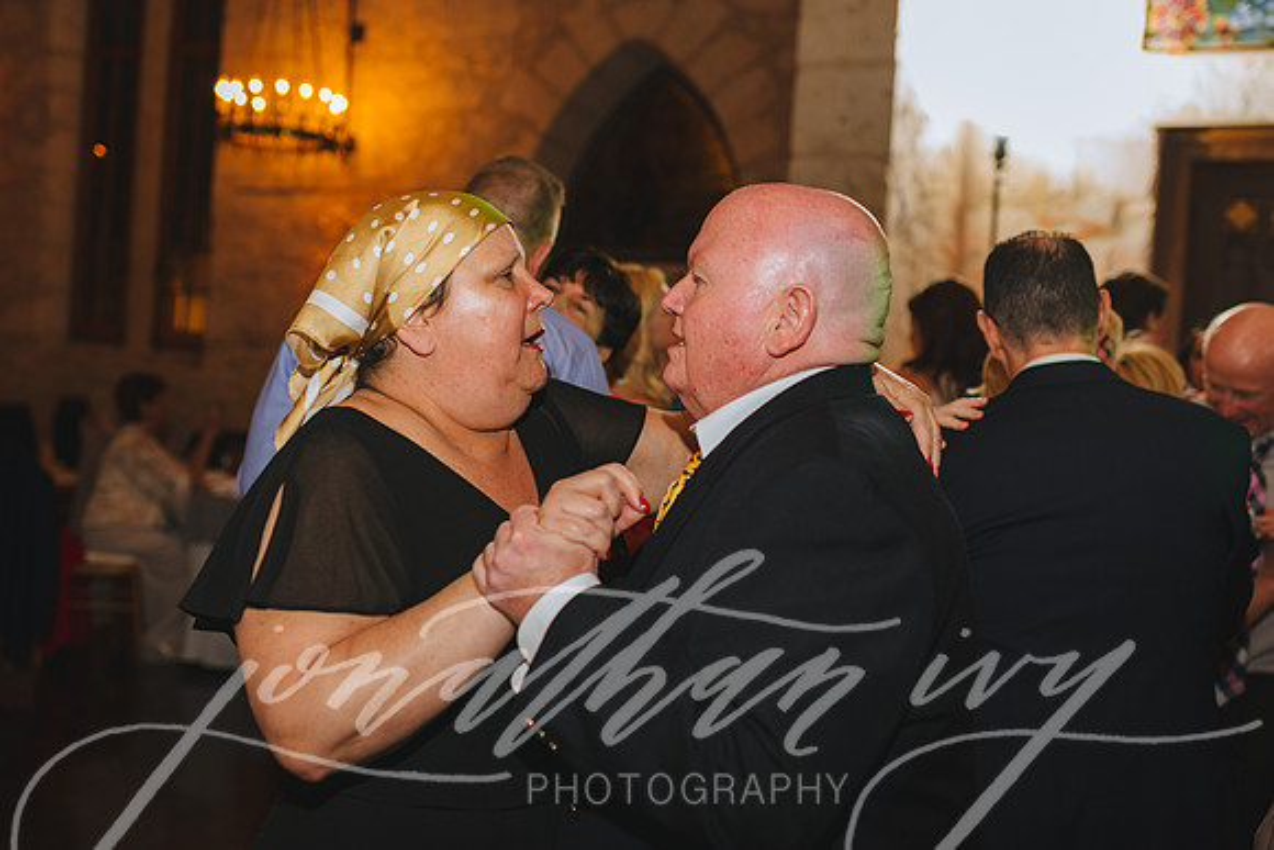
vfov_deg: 35.3
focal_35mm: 38
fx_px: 1336
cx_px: 637
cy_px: 392
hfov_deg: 51.0
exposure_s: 1/200
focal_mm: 35
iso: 800
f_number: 2.5
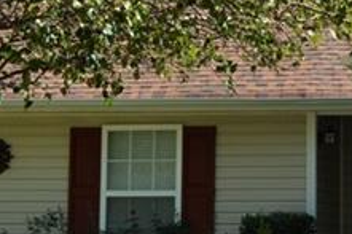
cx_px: 444
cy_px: 16
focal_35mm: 139
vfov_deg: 9.8
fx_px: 1358
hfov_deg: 14.2
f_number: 6.3
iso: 100
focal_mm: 20
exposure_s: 1/160
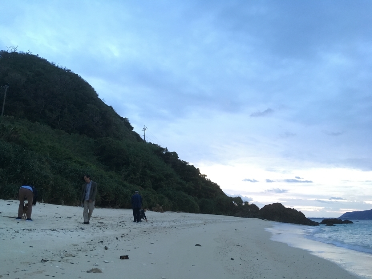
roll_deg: +1.2
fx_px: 312
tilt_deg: +15.4
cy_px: 140
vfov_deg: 48.2
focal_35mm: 29
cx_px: 186
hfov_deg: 61.7
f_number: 2.2
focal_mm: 4.15
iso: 125
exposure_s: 1/30
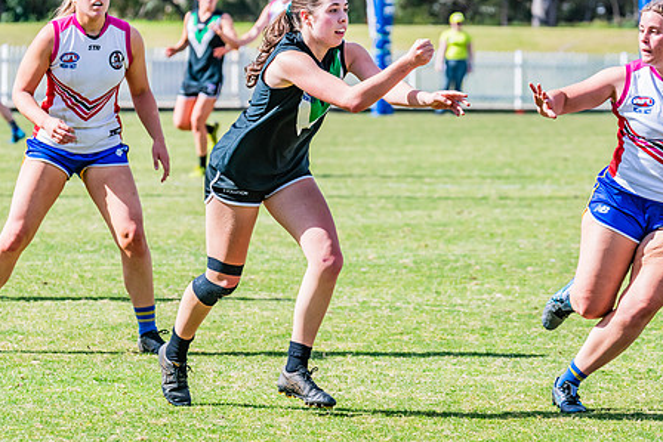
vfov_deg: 4.2
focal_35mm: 330
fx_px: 6079
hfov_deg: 6.2
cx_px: 313
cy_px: 183
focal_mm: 240
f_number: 9
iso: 800
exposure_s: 1/1250
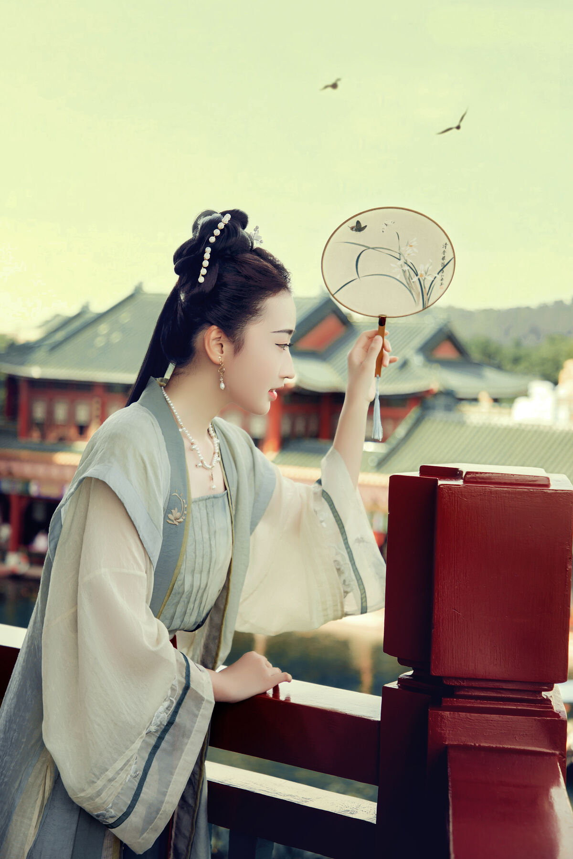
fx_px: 1671
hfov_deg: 19.5
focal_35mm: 70
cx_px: 286
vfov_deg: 28.8
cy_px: 430
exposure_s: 1/200
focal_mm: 70
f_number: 4
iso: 100
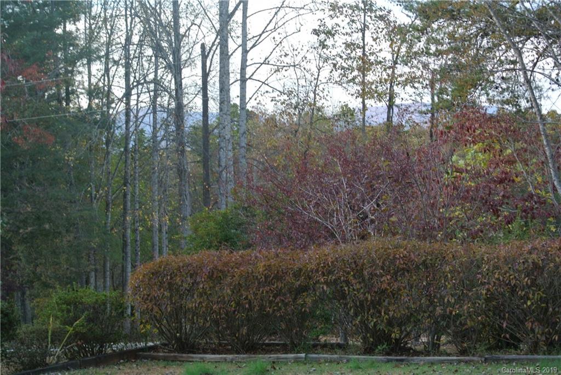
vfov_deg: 16.9
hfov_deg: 25.0
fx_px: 1263
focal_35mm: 81
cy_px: 188
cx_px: 280
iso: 280
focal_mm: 30
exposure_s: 1/60
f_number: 5.6
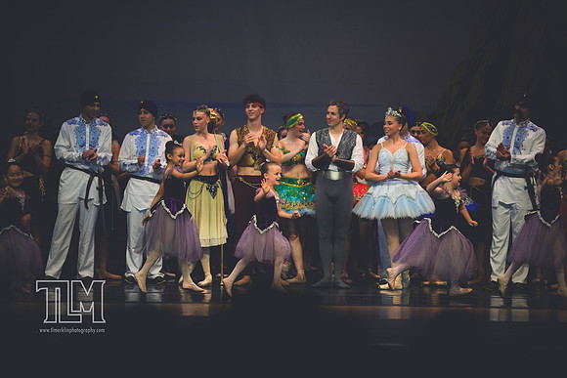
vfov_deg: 6.9
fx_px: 3151
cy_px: 189
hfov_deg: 10.3
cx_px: 284
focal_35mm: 200
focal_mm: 200
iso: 320
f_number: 2.8
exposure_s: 1/500
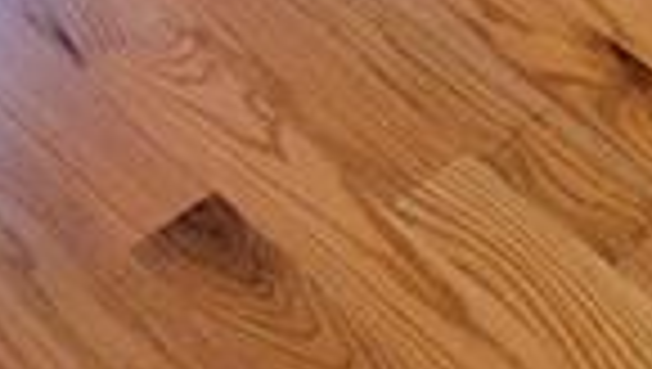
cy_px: -1026
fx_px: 2597
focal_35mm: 150
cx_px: 634
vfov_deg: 6.7
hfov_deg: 14.1
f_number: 1.8
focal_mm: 5.4
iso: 200
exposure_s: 1/59
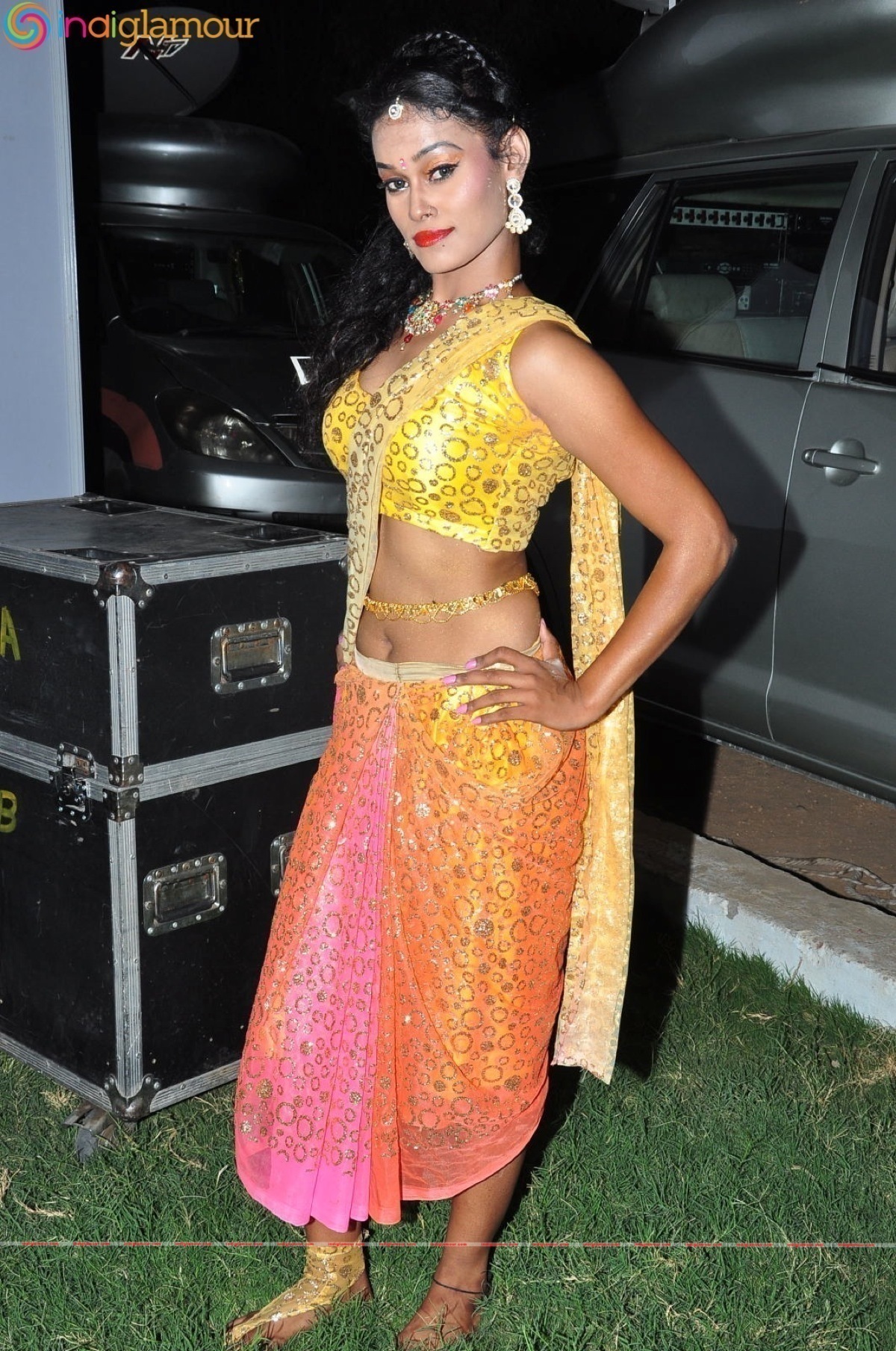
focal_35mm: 45
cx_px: 448
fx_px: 1685
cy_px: 676
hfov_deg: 29.8
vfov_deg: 43.7
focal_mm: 30
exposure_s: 1/125
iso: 400
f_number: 10
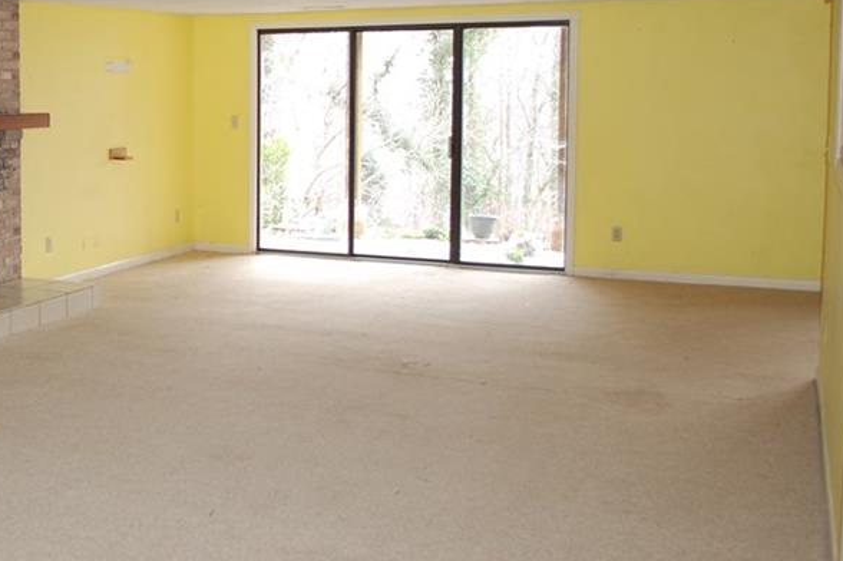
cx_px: 118
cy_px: 176
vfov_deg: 28.4
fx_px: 1100
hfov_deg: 39.5
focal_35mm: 47
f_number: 3.5
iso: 400
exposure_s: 1/60
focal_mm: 18
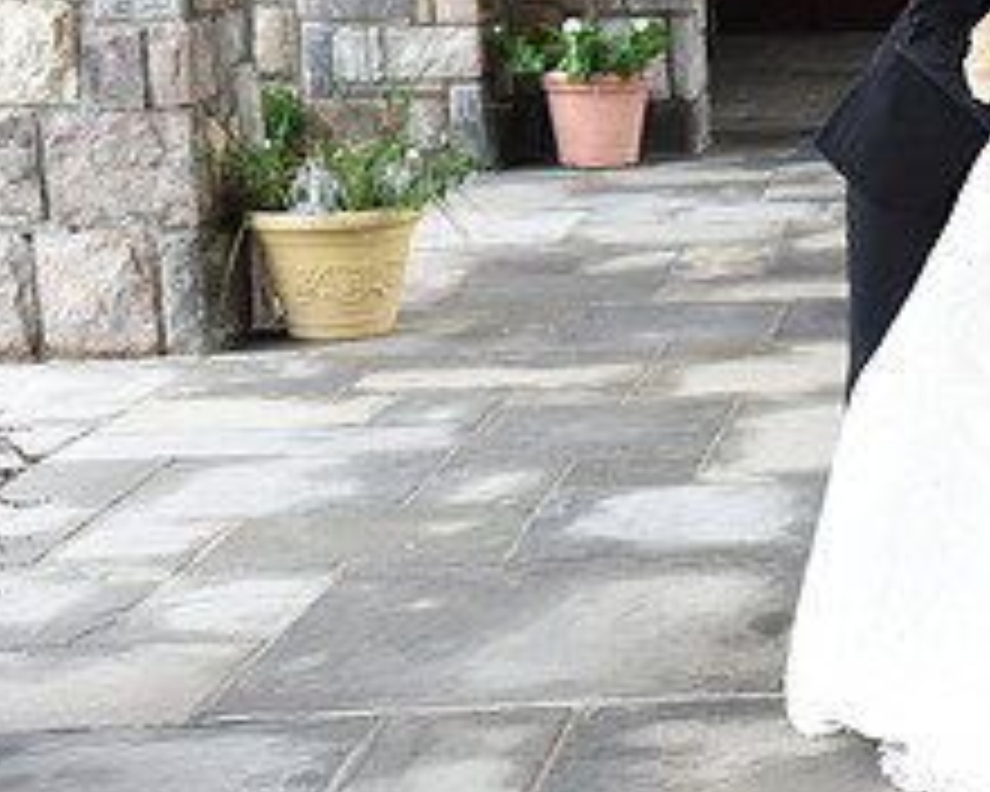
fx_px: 2754
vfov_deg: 16.3
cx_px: 1202
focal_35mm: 94
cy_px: 236
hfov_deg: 19.2
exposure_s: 1/200
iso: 1000
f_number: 4.5
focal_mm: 38
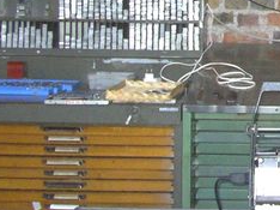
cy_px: -79
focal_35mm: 130
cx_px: 409
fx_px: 1050
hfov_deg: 14.3
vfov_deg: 11.1
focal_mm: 5.8
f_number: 2.9
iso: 200
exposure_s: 1/60
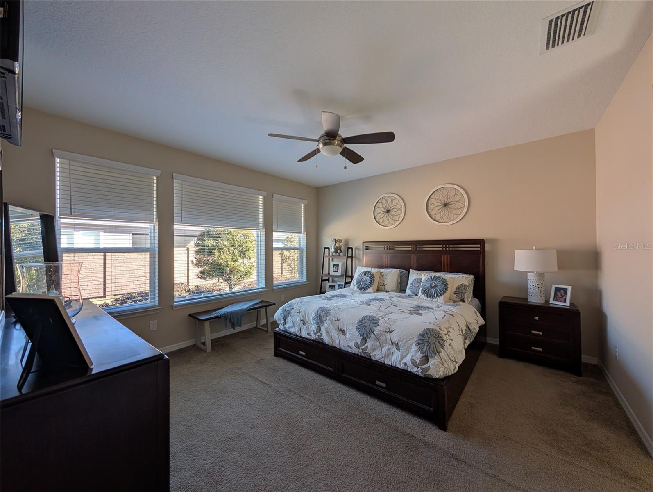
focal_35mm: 12
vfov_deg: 94.6
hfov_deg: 110.5
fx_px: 227
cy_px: 246
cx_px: 326
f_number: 1.7
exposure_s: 1/284
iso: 57
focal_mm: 2.02
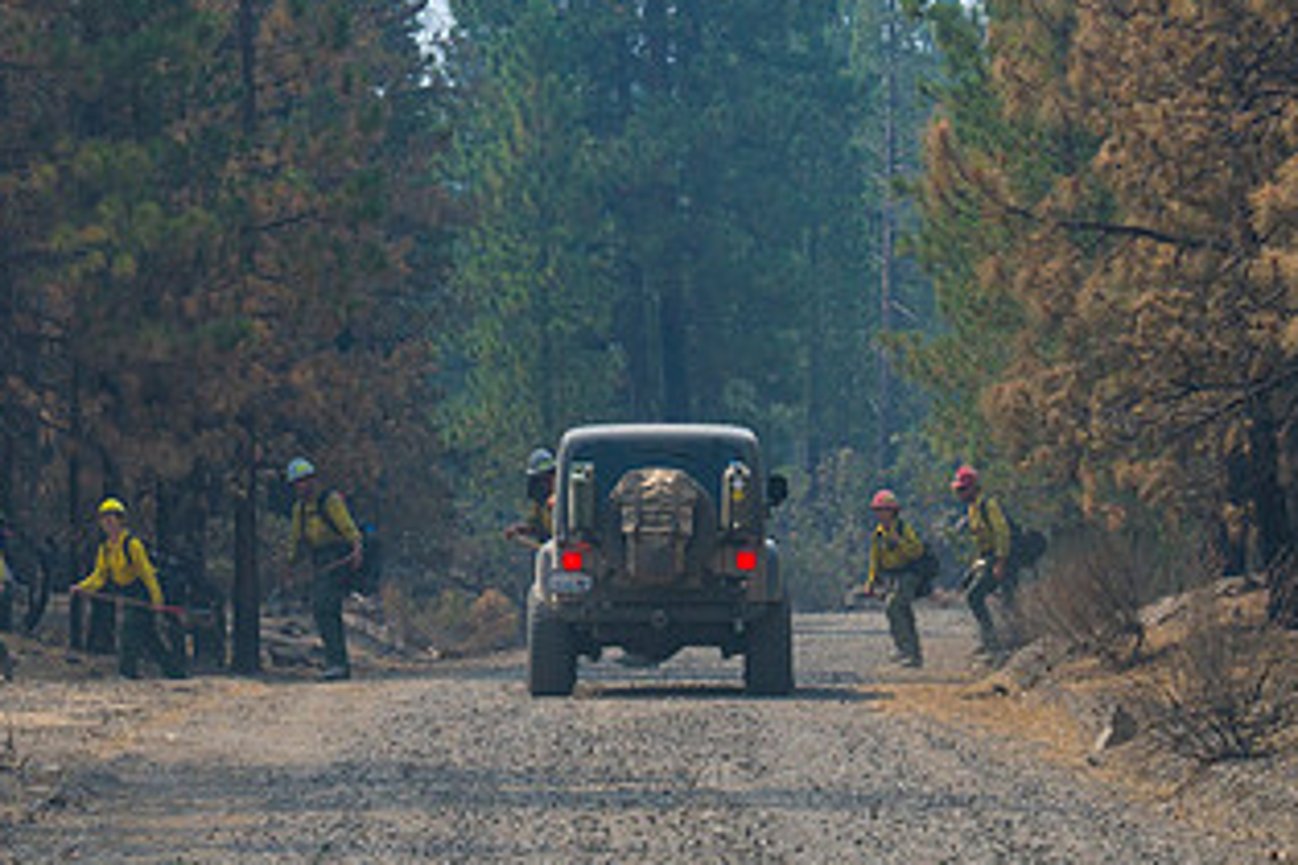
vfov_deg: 5.9
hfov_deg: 8.8
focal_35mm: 233
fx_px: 8400
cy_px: 351
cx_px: 375
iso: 320
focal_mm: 70
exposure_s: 1/250
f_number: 8
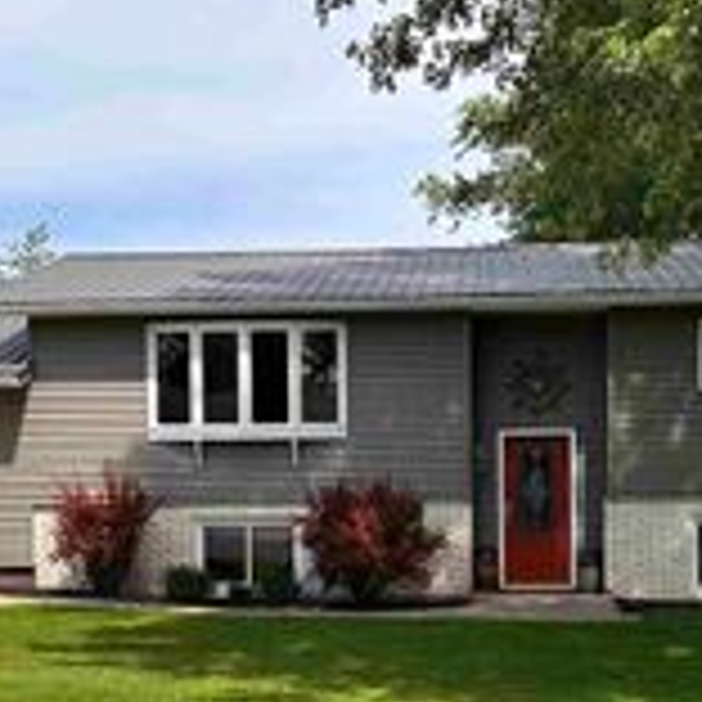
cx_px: 364
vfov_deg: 25.0
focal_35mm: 68
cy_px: 542
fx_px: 1560
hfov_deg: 25.4
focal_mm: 6.86
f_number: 1.78
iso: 80
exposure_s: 1/2732
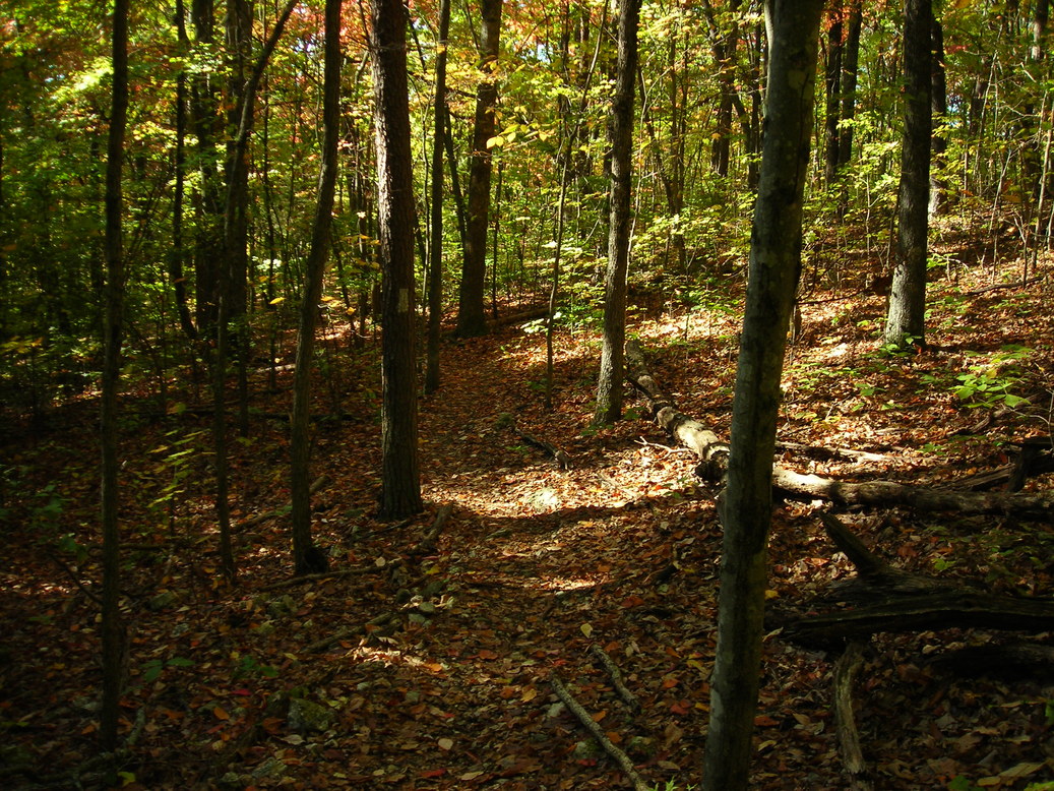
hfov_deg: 49.0
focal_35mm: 38
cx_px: 527
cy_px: 396
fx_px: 1157
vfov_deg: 37.7
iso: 50
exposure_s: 1/66.8
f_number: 3.2
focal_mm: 6.3
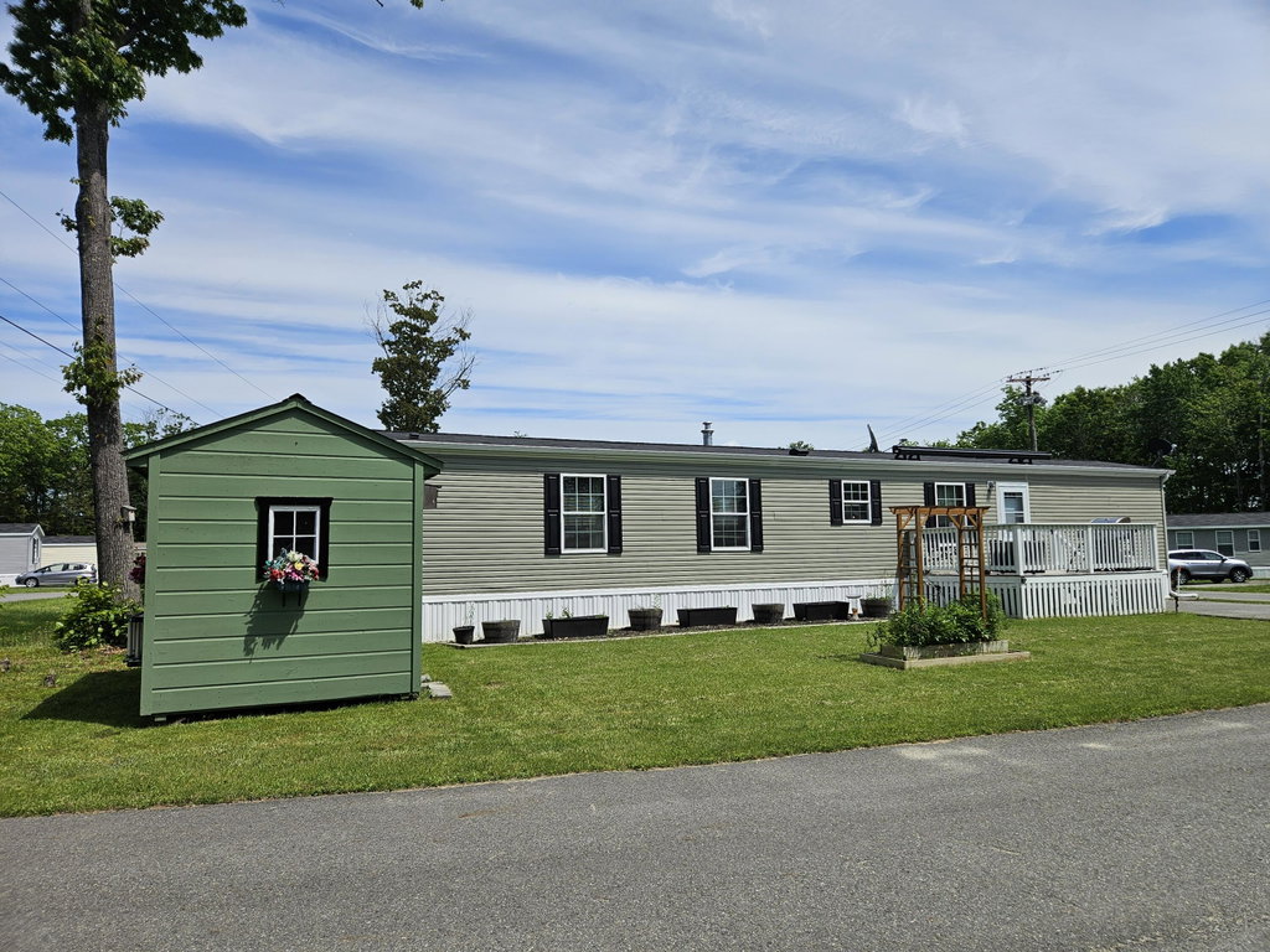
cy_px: 476
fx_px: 844
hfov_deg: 73.9
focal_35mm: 23
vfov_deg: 58.9
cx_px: 635
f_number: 1.8
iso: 25
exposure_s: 1/3628
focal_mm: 5.4
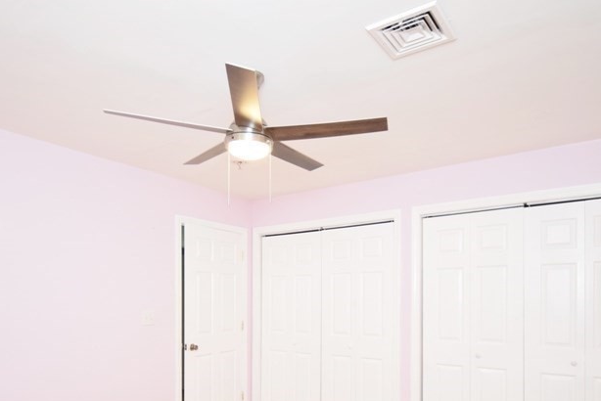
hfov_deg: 71.4
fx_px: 418
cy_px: 302
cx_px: 280
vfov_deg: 49.3
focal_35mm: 25
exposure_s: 1/80
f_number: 4.5
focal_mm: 10
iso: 800
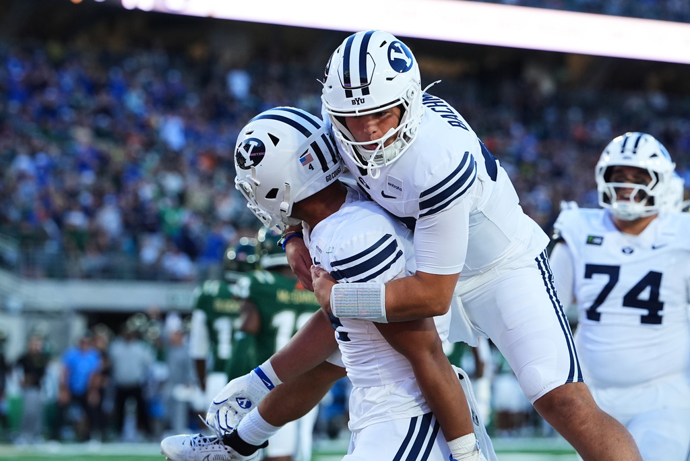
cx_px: 345
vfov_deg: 7.9
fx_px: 3356
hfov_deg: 11.7
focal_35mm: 175
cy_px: 230
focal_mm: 117
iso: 1600
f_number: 2.8
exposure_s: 1/3200
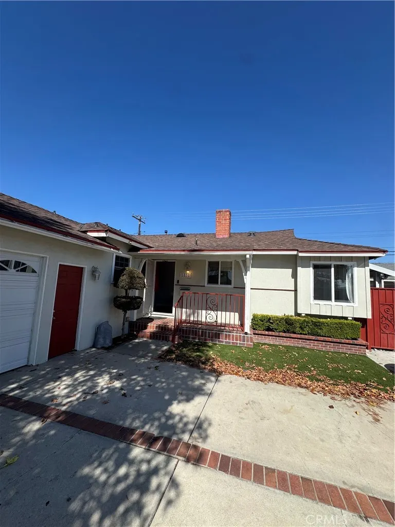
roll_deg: -1.5
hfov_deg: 85.7
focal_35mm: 14
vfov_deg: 102.1
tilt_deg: +7.2
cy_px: 264
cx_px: 198
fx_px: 213
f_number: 2.2
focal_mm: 2.22
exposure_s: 1/1880
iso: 50
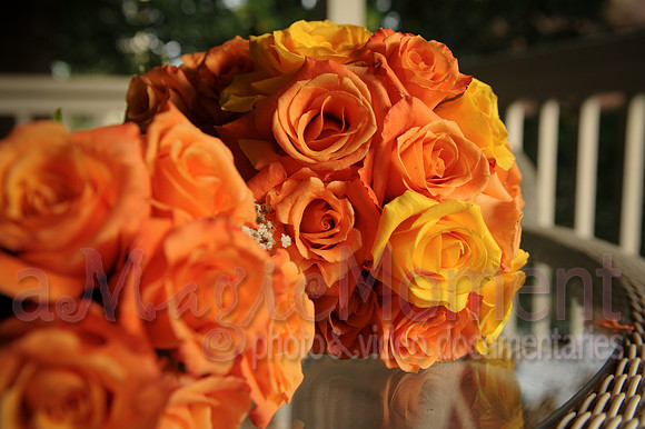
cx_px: 322
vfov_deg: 36.8
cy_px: 214
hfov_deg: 53.2
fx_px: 645
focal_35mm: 36
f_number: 5
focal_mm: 36
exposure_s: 1/250
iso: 500
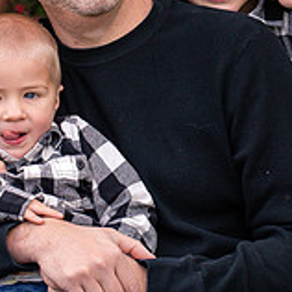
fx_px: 2787
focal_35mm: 292
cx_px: 116
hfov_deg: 6.0
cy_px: 139
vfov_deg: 6.0
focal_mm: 75
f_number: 3.5
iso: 400
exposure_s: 1/1000
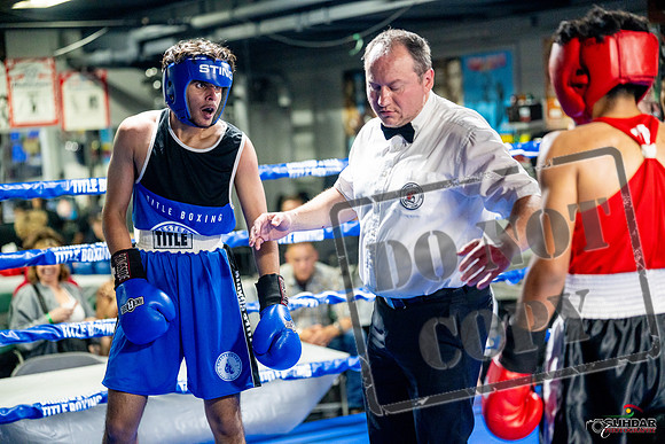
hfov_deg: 26.0
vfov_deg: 17.5
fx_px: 1441
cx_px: 332
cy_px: 222
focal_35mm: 78
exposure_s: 1/1000
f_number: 2
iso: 4000
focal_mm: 78
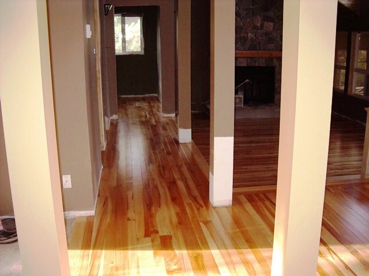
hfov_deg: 49.0
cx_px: 184
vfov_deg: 37.7
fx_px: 405
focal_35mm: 38
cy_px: 138
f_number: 2.6
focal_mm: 5.8
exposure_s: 1/60
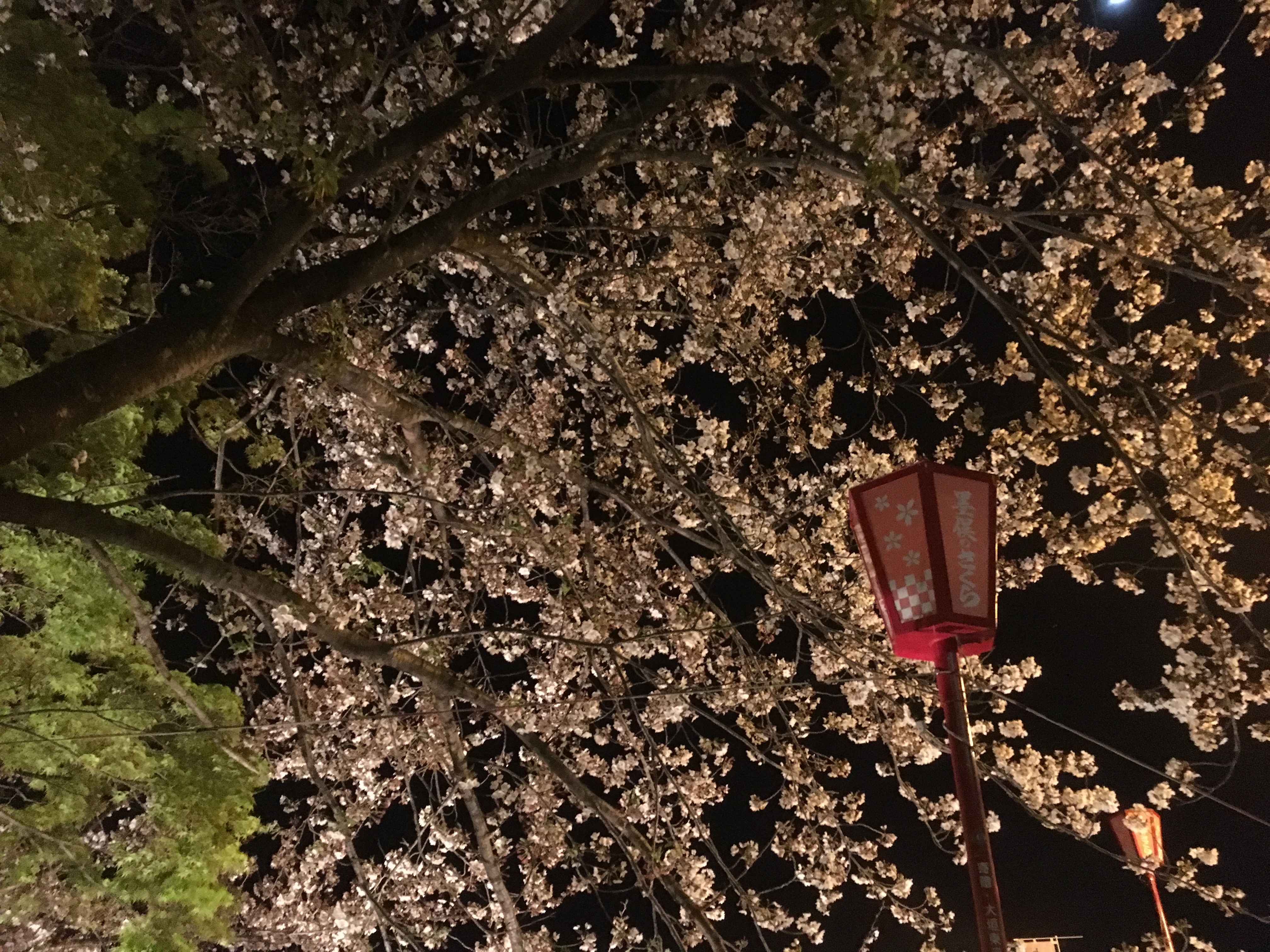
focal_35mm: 29
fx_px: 1064
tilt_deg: +38.2
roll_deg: -1.0
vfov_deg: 48.2
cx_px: 635
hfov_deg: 61.7
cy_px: 476
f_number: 2.2
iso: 800
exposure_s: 1/15
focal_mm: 4.15
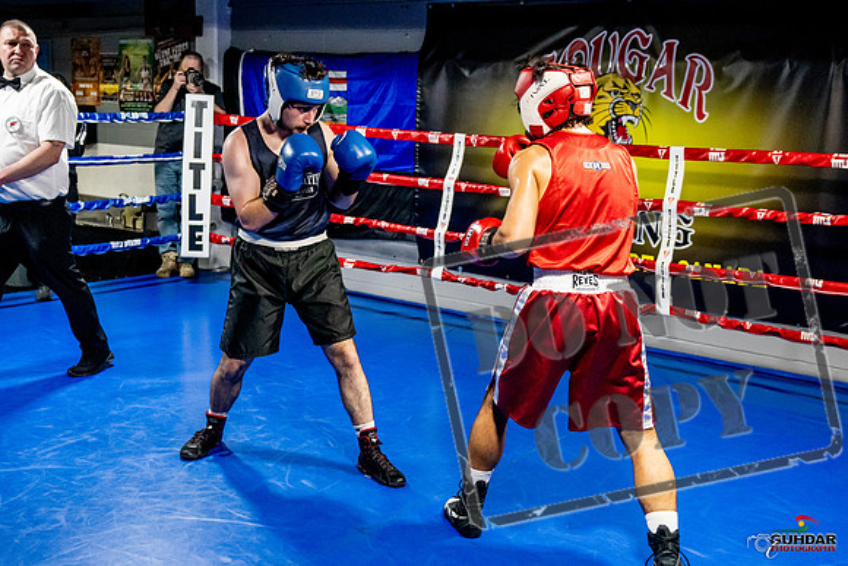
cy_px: 283
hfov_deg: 46.4
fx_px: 990
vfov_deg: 31.9
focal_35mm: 42
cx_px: 424
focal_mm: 28
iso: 5000
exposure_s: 1/800
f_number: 2.8
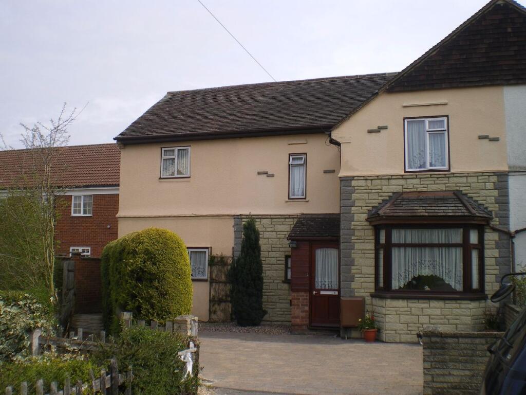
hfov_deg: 49.0
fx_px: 577
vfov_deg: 37.7
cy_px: 198
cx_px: 263
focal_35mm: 38
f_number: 4.6
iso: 64
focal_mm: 6.3
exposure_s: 1/320
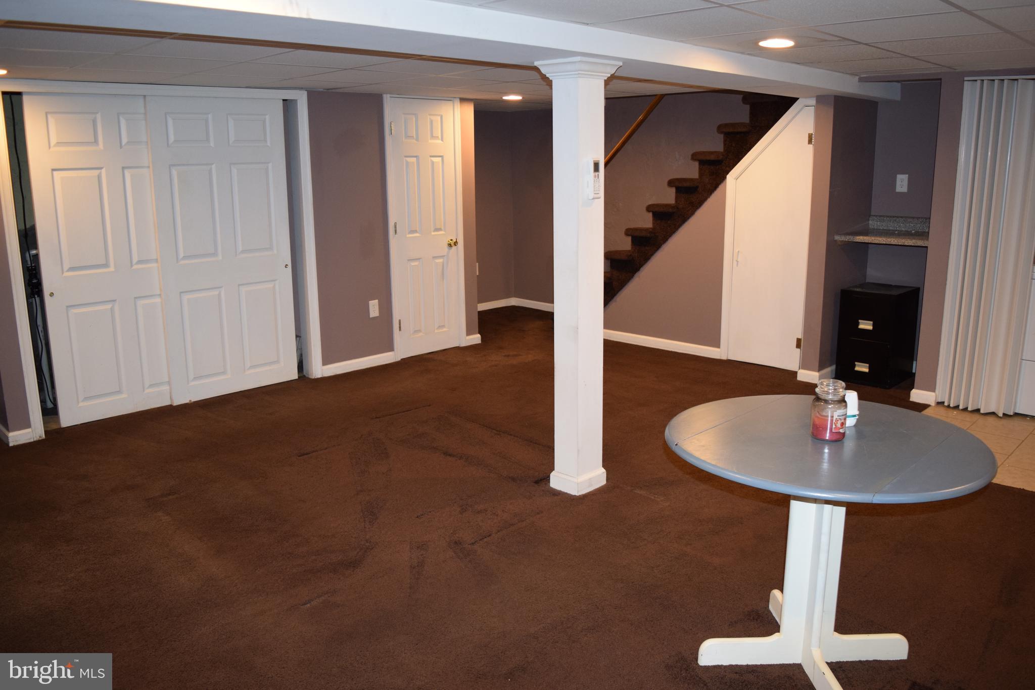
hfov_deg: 67.4
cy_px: 345
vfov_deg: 47.9
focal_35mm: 27
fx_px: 776
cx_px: 518
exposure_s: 1/60
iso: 1000
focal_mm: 18
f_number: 3.5
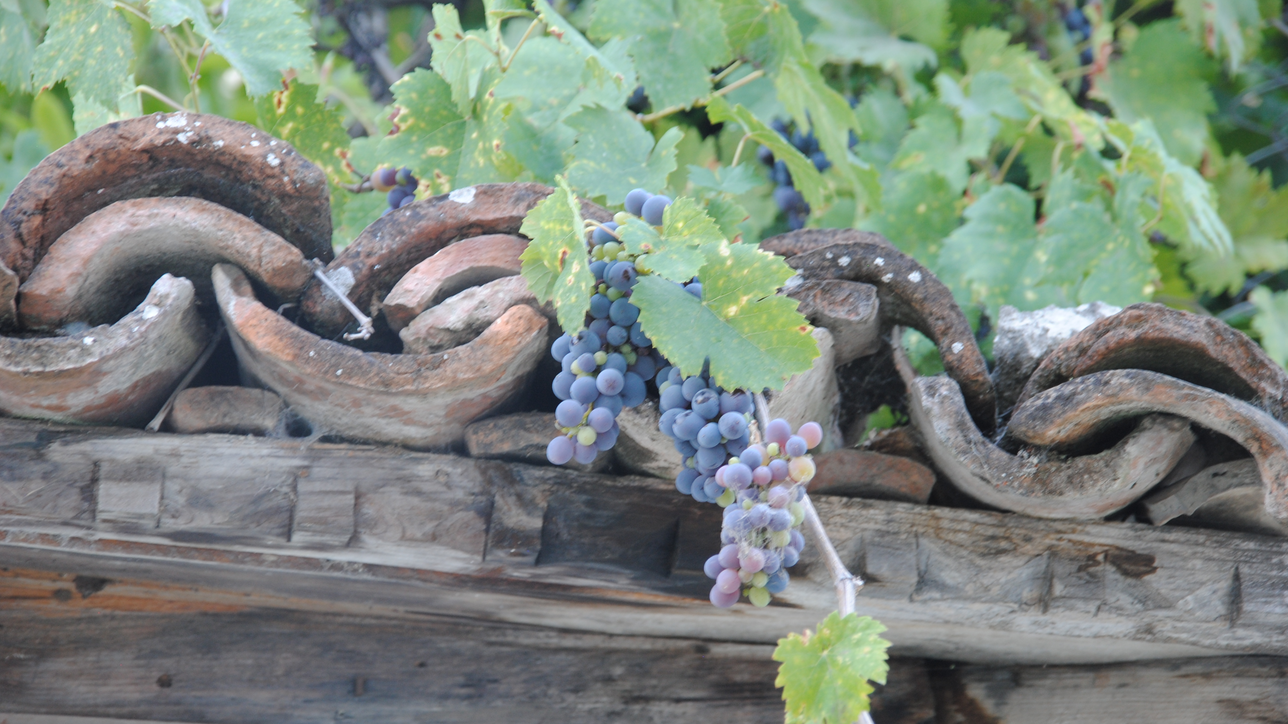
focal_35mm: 174
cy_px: 413
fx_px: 5942
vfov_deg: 7.0
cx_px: 642
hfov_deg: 12.4
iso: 200
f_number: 5.3
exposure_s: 1/25
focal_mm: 110
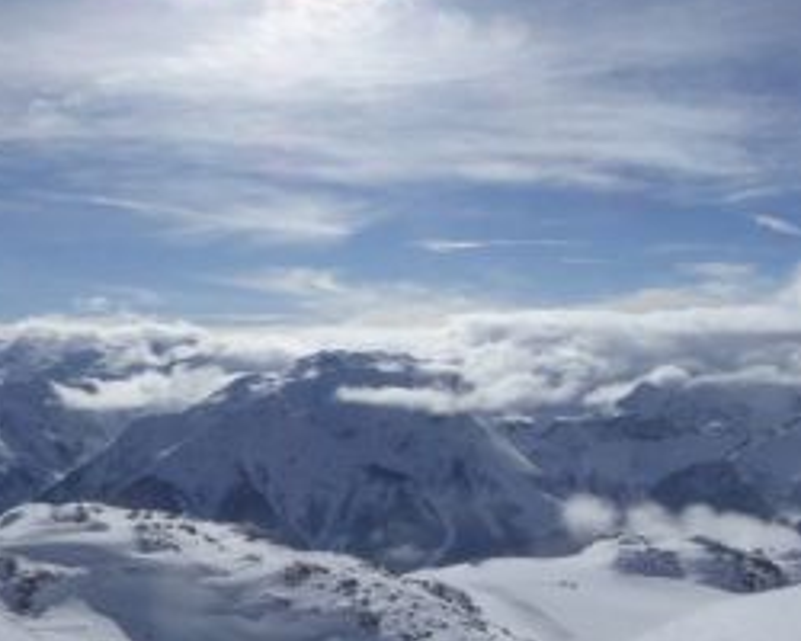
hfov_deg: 45.7
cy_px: 314
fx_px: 948
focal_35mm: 40
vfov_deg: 37.3
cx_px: 457
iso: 200
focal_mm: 4.3
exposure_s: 1/2000
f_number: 8
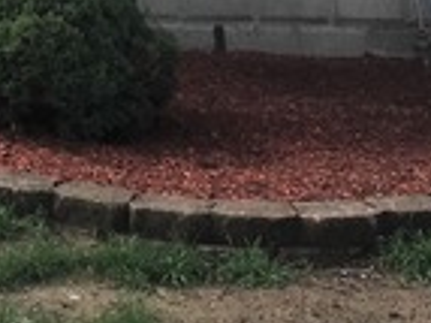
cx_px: 18
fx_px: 1617
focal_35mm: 130
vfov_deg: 10.7
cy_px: -254
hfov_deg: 15.0
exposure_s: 1/905
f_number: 2.2
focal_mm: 4.15
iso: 25
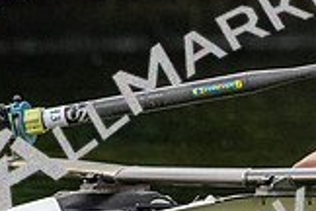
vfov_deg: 0.6
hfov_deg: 1.0
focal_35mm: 2150
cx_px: 384
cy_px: -88
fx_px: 18871
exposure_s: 1/2500
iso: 1400
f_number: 4.5
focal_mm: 400
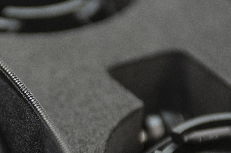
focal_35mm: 220
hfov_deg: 9.3
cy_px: 137
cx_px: -1
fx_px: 1411
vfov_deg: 6.2
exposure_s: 1/125
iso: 4000
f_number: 2.8
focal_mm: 70
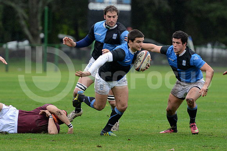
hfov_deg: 7.6
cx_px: 114
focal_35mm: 270
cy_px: 76
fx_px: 1703
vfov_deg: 5.1
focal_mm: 270
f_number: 4
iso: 1250
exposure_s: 1/500
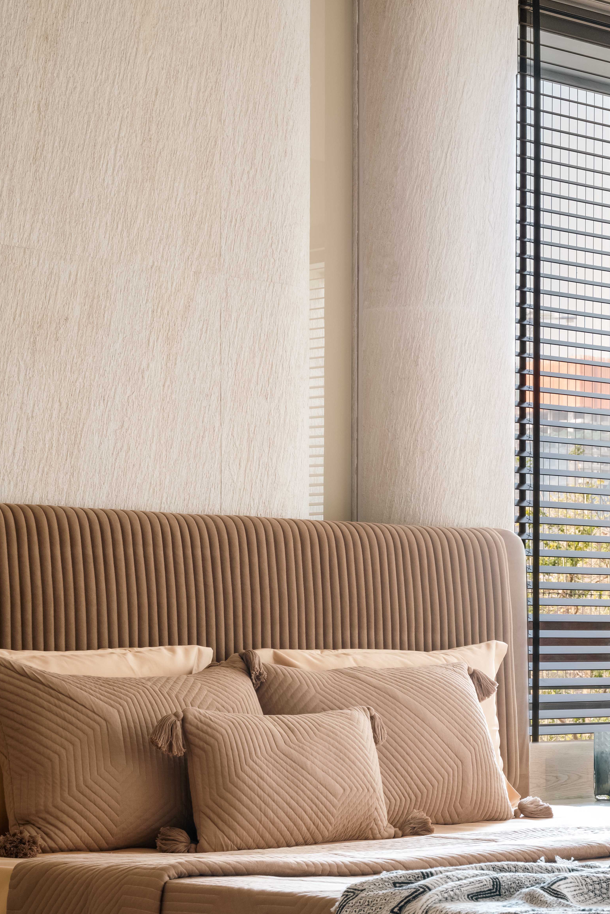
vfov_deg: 23.2
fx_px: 2211
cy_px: 680
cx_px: 489
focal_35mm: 87
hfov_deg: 15.6
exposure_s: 4
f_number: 11
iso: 160
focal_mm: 49
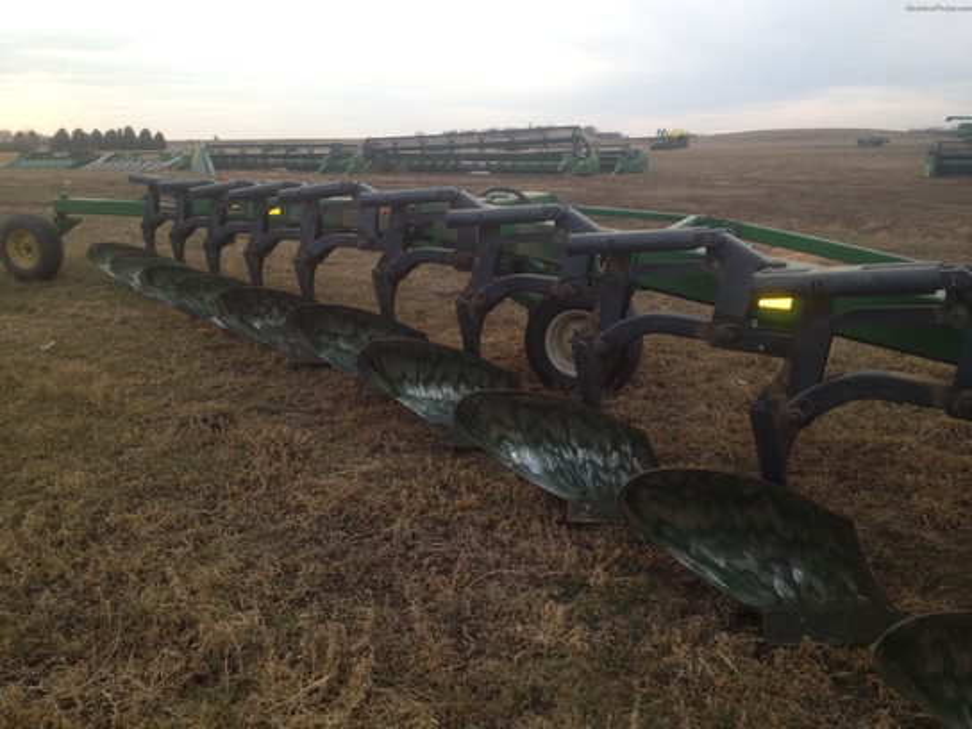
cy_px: 364
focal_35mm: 35
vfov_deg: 40.7
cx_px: 486
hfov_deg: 52.6
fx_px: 983
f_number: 2.4
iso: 50
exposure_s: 1/60
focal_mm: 4.28
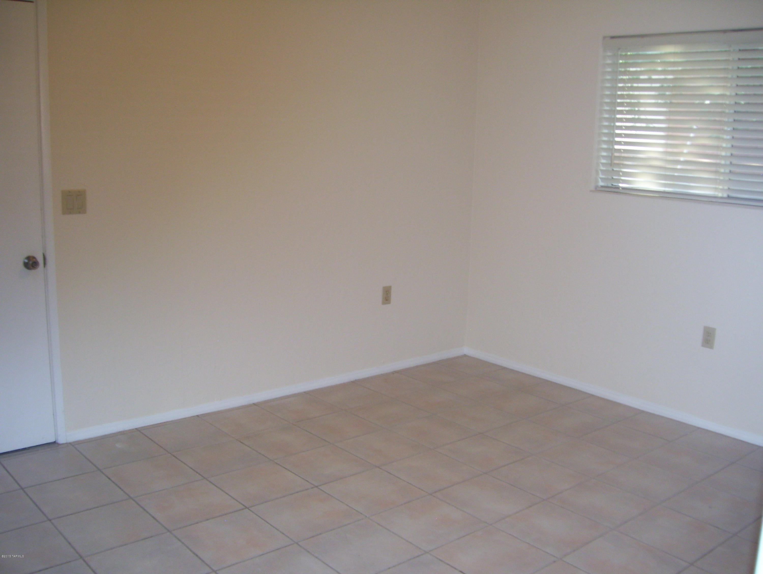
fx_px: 795
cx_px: 382
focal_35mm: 36
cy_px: 287
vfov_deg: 39.7
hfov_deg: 51.3
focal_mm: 6
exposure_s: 1/60
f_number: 2.7
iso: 100
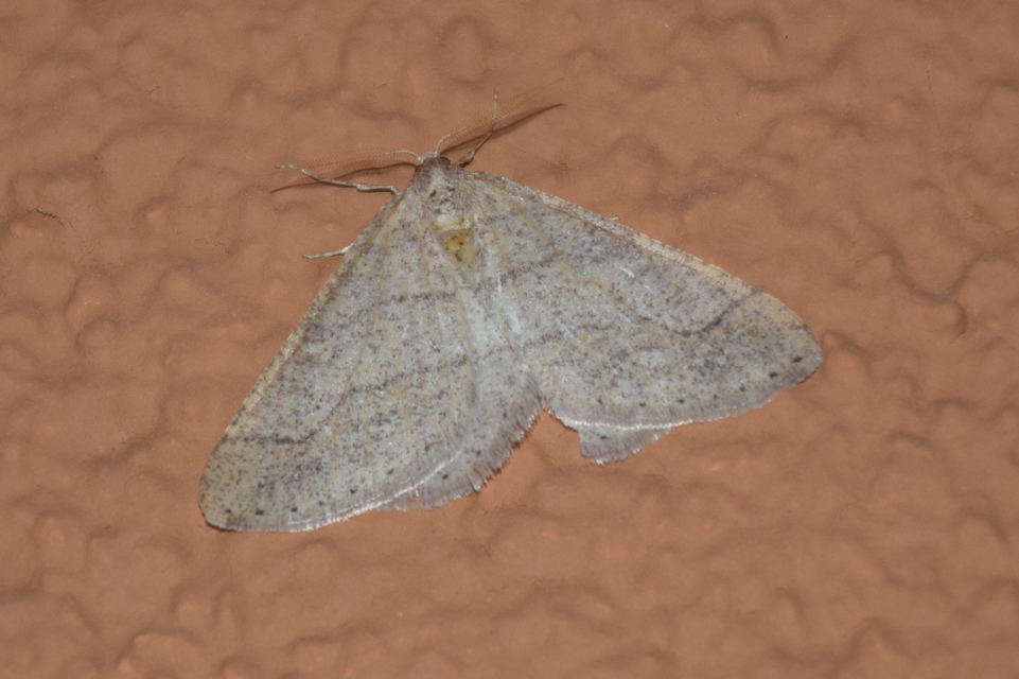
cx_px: 510
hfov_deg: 9.8
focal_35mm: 210
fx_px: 5942
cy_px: 340
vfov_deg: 6.5
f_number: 5.6
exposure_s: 1/60
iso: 500
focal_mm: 140
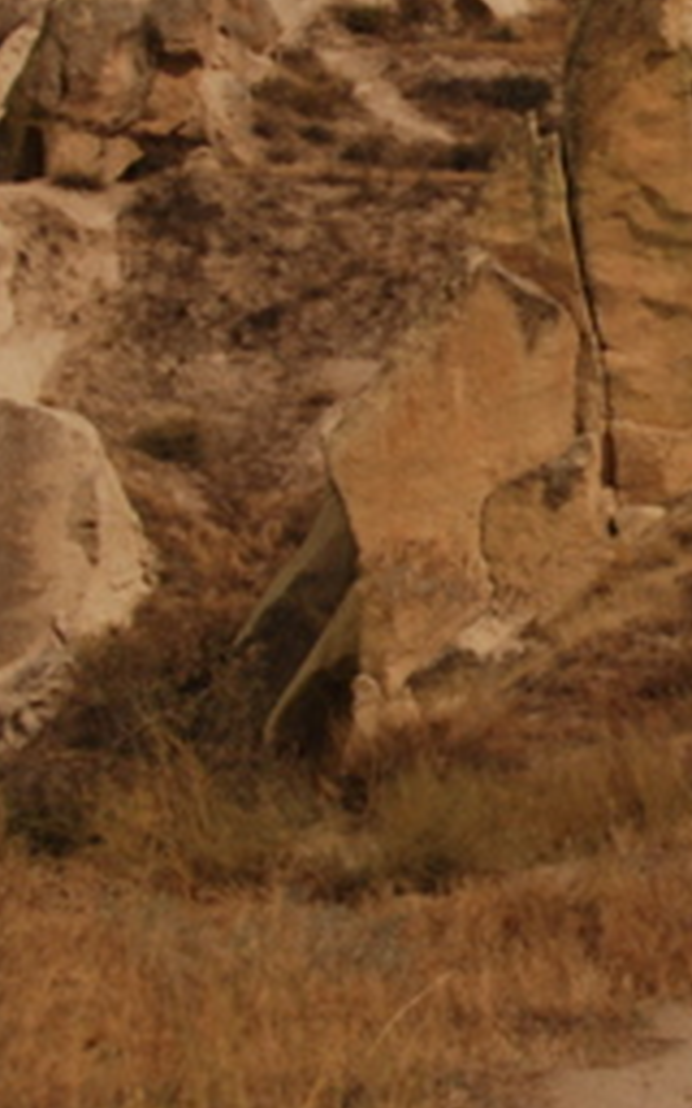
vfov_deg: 18.8
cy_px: 283
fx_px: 3319
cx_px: 1049
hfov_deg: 11.4
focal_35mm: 110
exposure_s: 60.8
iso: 200
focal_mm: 18
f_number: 3.5
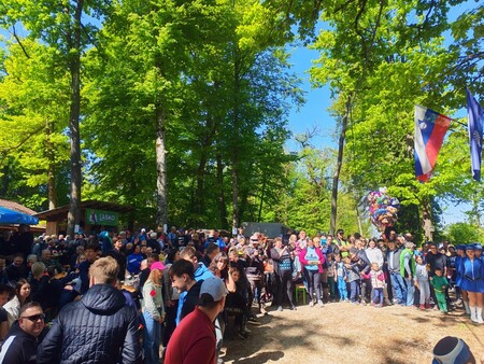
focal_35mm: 24
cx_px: 242
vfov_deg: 56.9
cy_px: 182
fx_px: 336
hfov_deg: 71.6
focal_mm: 6.12
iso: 50
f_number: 1.9
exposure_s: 1/360
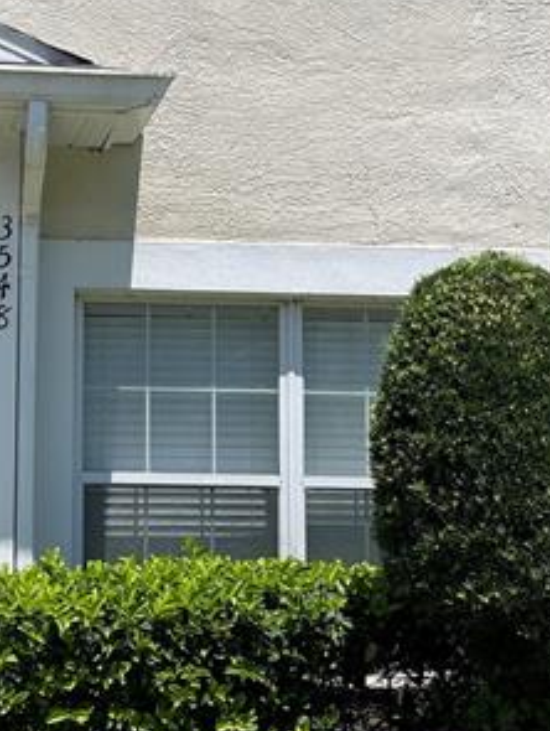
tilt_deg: +6.5
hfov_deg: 22.0
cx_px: 32
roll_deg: -1.4
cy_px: 322
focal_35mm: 65
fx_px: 1374
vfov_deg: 29.8
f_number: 1.6
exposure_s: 1/3663
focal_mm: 5.1
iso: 32
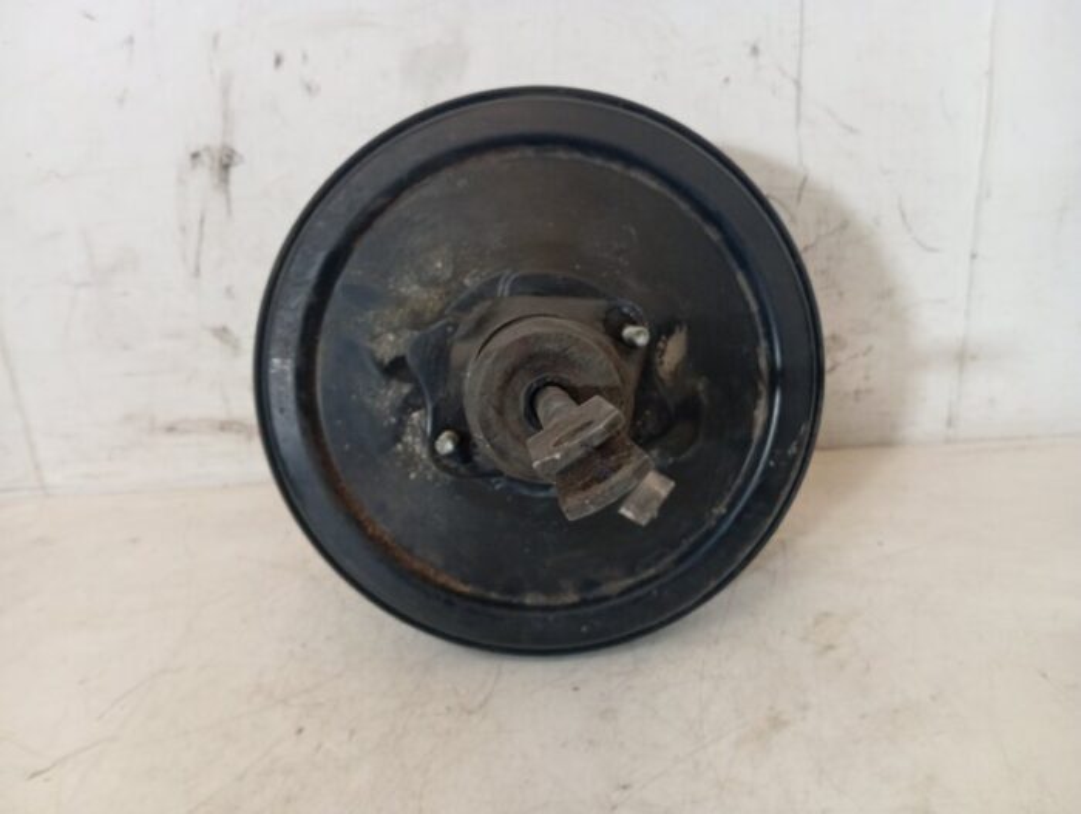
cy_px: 407
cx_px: 540
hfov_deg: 63.4
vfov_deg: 49.9
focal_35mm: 28
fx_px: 876
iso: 739
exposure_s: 1/33.3
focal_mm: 4.22
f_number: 1.8
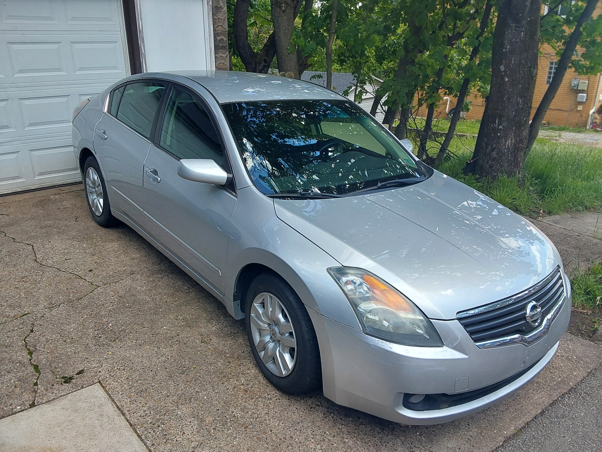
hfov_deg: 63.4
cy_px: 226
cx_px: 301
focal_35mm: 28
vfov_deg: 49.7
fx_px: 487
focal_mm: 2.91
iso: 50
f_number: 1.9
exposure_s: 1/500
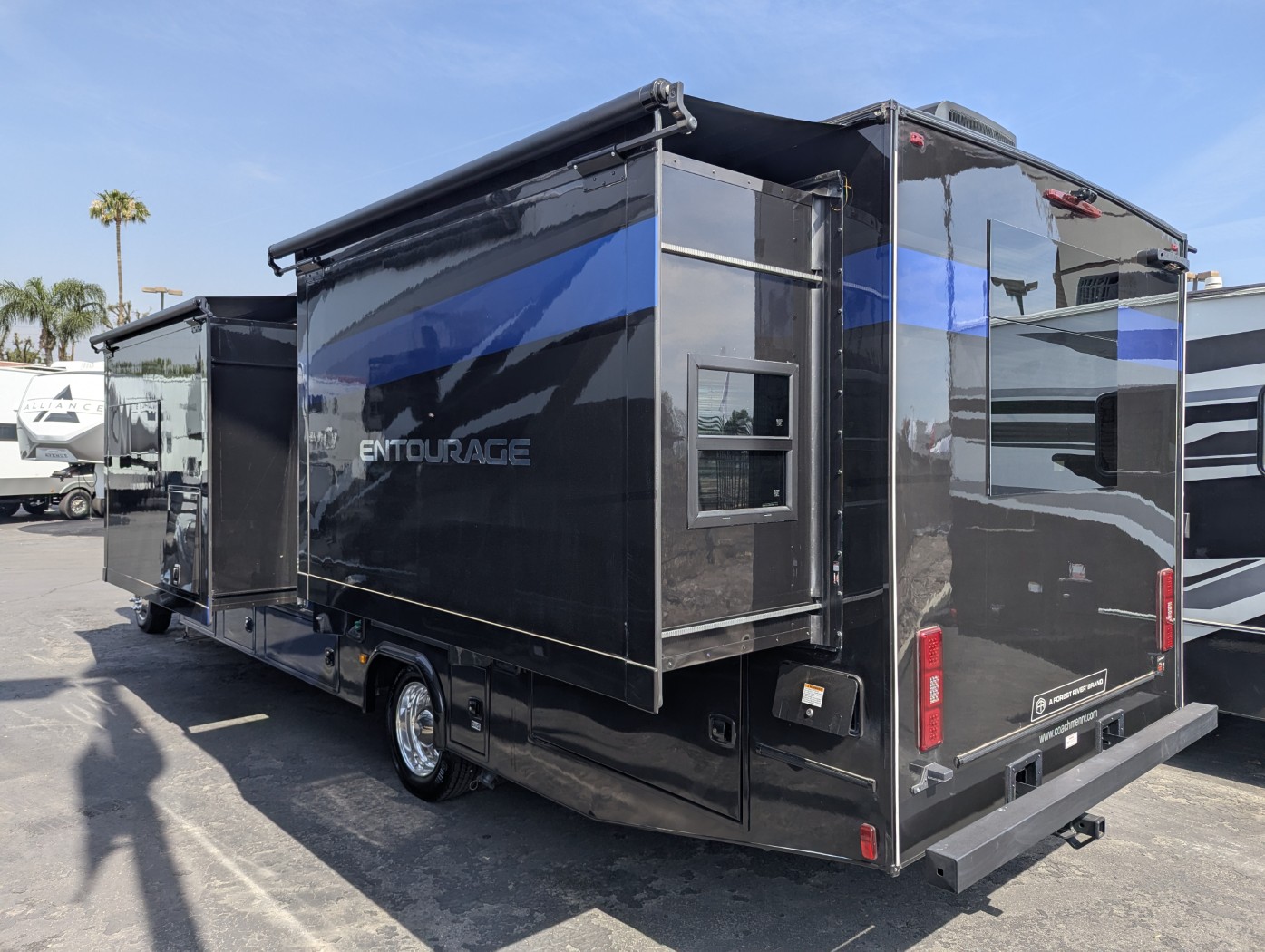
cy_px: 476
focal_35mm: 24
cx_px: 632
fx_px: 878
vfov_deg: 56.9
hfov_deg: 71.5
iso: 51
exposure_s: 1/1508
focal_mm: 6.81
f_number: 1.85
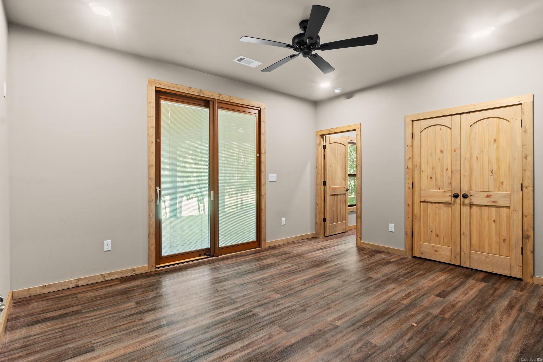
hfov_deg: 90.0
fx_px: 271
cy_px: 181
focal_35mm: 18
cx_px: 272
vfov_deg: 67.4
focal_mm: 12
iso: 250
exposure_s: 1.6
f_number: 9
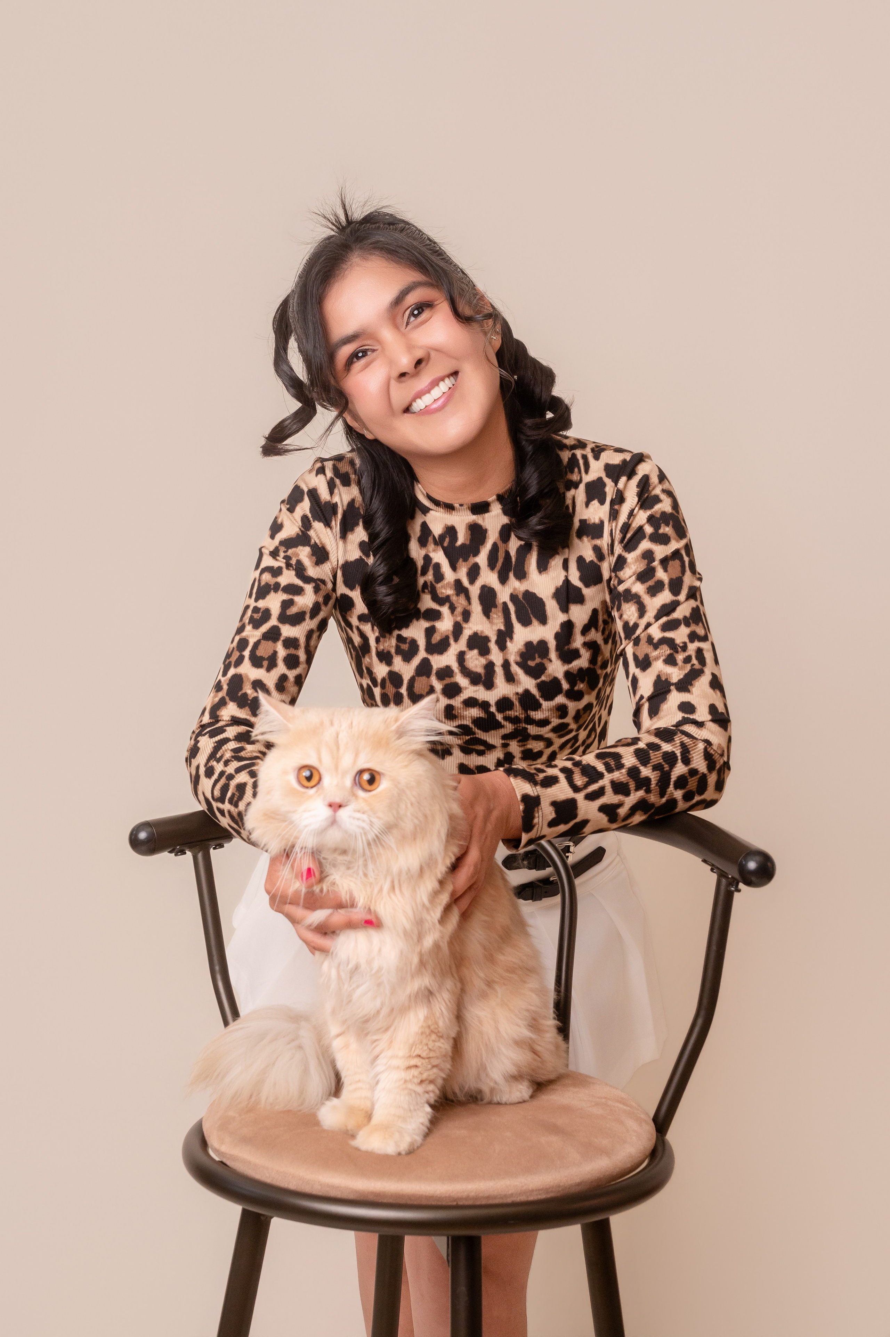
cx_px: 445
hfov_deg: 27.0
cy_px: 668
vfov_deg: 39.6
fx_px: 1857
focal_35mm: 50
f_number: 9
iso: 1250
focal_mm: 50
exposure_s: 1/100
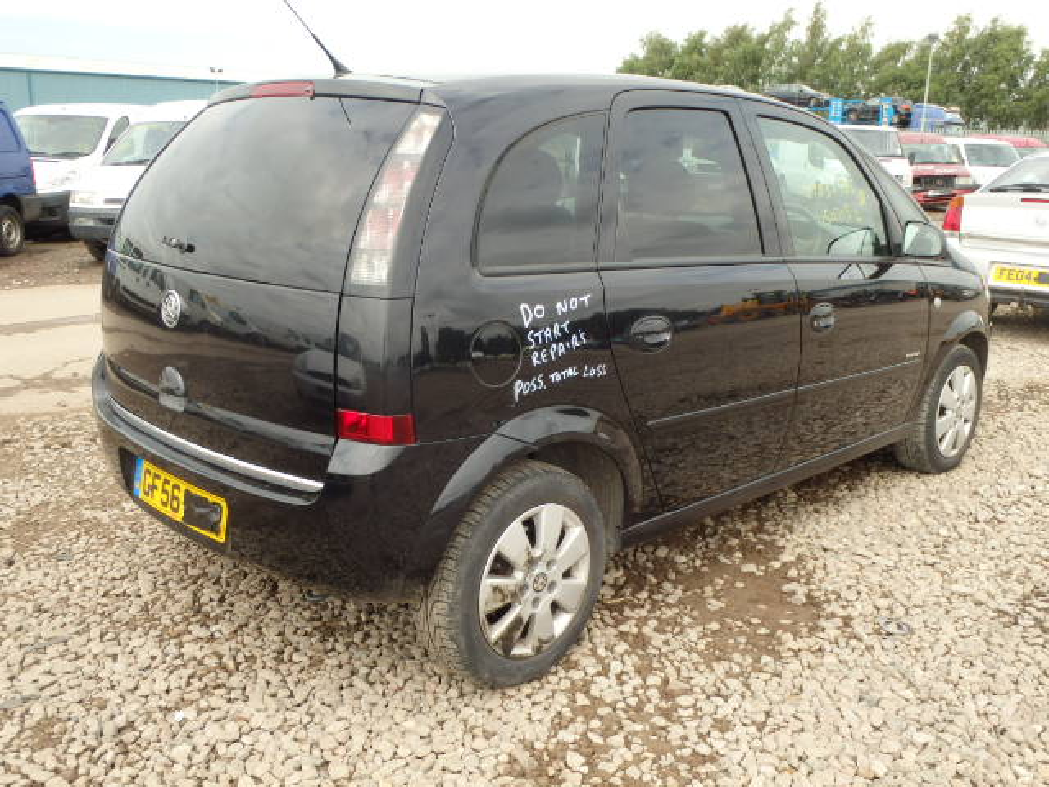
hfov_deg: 54.0
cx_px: 524
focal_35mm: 34
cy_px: 394
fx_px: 1030
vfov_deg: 41.8
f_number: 4.4
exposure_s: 1/320
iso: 125
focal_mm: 6.1
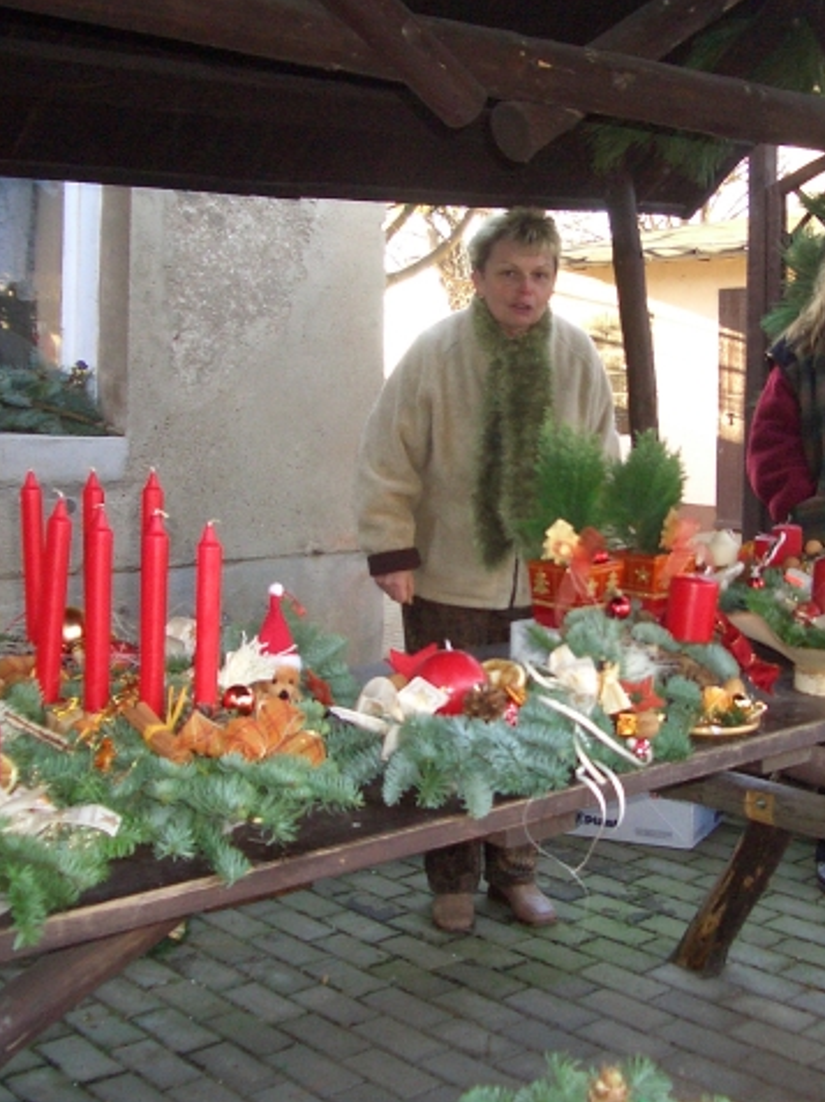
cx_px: 543
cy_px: 550
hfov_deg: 30.6
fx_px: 1496
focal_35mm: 47
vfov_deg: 40.5
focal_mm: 5.8
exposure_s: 1/160
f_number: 2.6
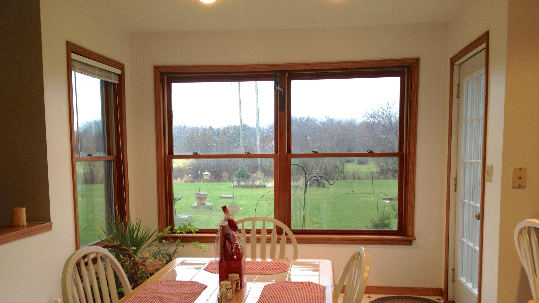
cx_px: 268
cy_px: 205
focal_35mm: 39
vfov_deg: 30.2
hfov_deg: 51.6
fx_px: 557
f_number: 2.4
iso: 50
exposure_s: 1/50
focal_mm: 4.28
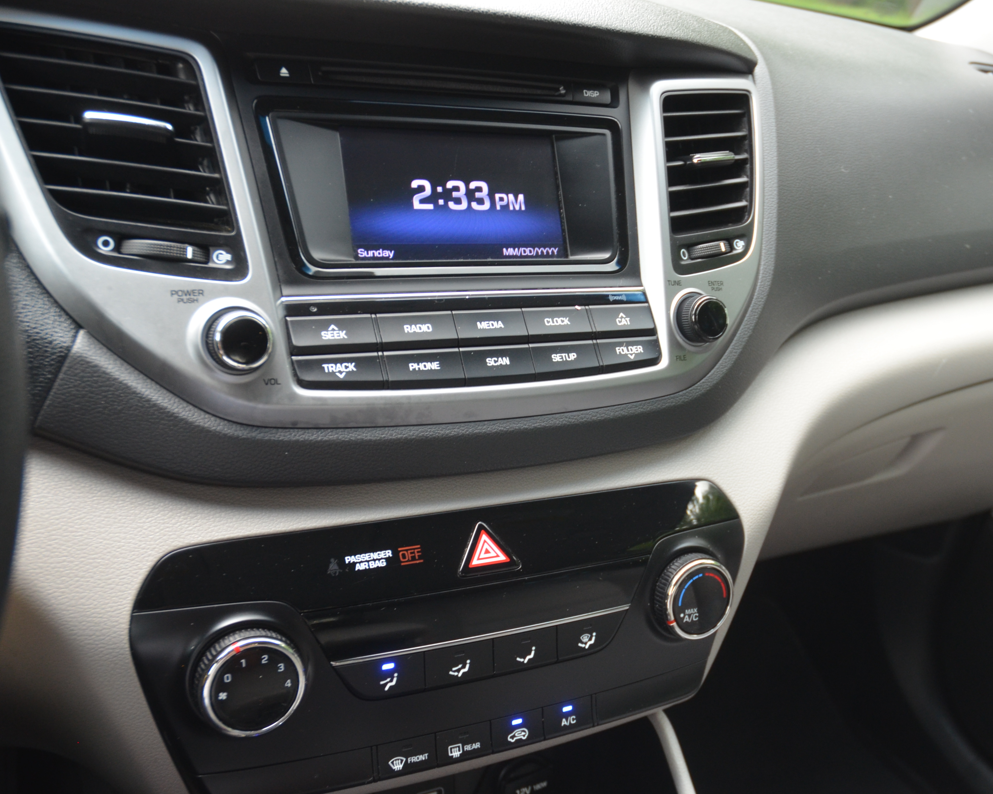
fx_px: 1117
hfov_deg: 47.7
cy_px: 402
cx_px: 580
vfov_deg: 39.2
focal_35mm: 38
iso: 720
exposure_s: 1/60
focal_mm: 22
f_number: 4
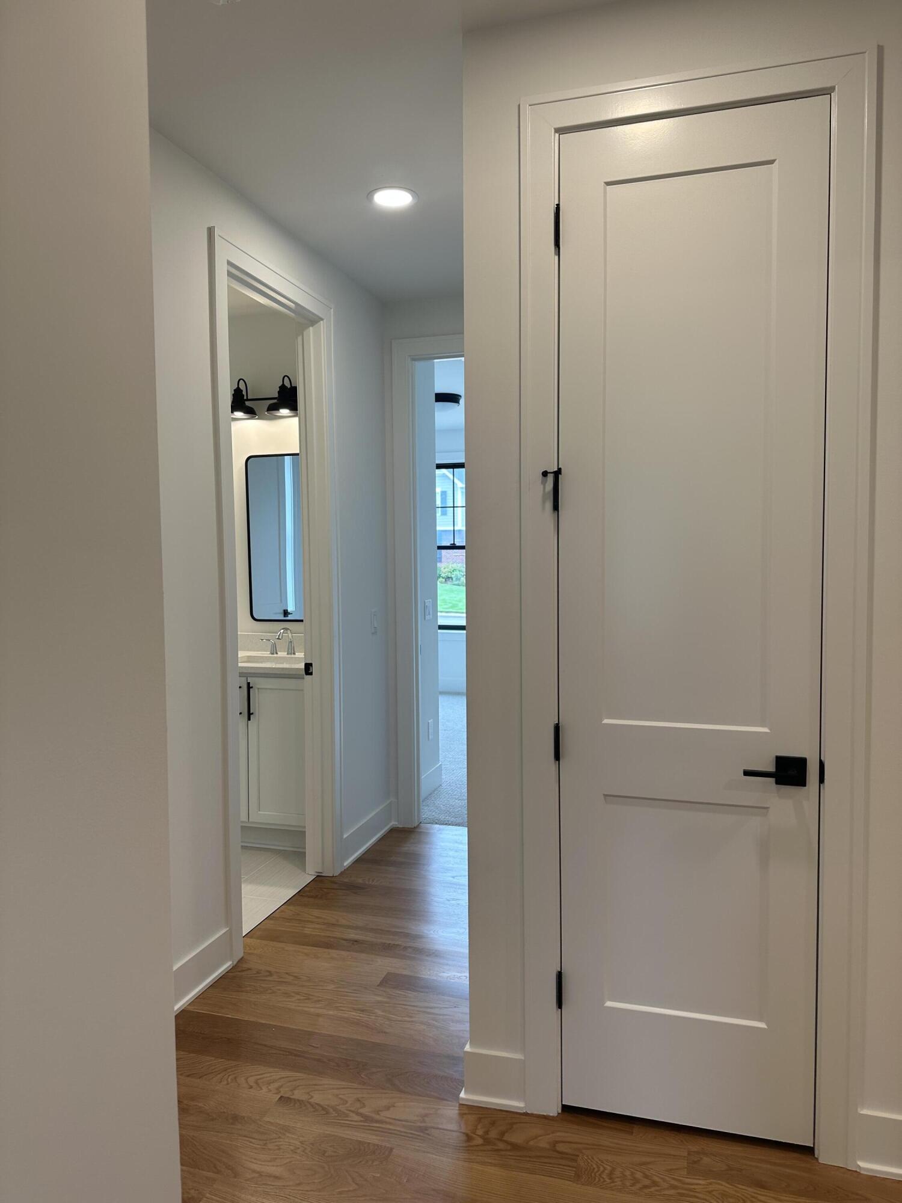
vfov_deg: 71.6
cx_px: 451
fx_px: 834
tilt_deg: -2.0
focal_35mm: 24
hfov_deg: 56.8
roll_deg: -0.3
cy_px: 602
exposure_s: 1/120
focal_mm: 6.86
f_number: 1.78
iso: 80
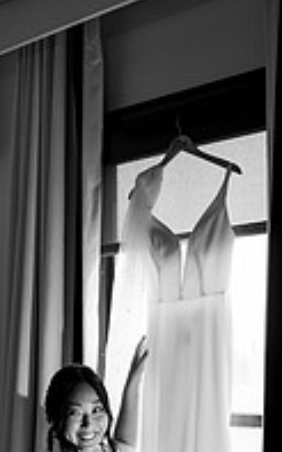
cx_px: 133
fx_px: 775
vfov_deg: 31.1
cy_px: 404
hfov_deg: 20.6
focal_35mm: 63
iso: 1000
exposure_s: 1/400
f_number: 2.8
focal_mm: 27
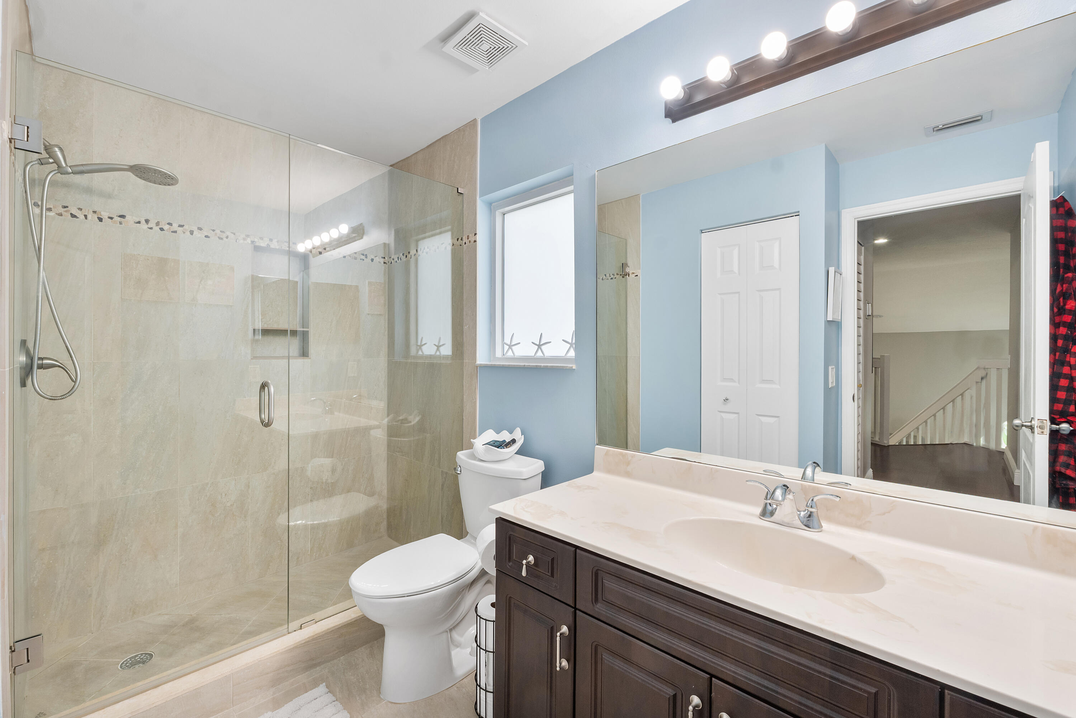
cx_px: 538
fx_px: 448
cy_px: 359
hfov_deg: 100.4
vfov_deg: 77.3
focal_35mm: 15
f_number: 11
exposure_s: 1/10
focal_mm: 10
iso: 160
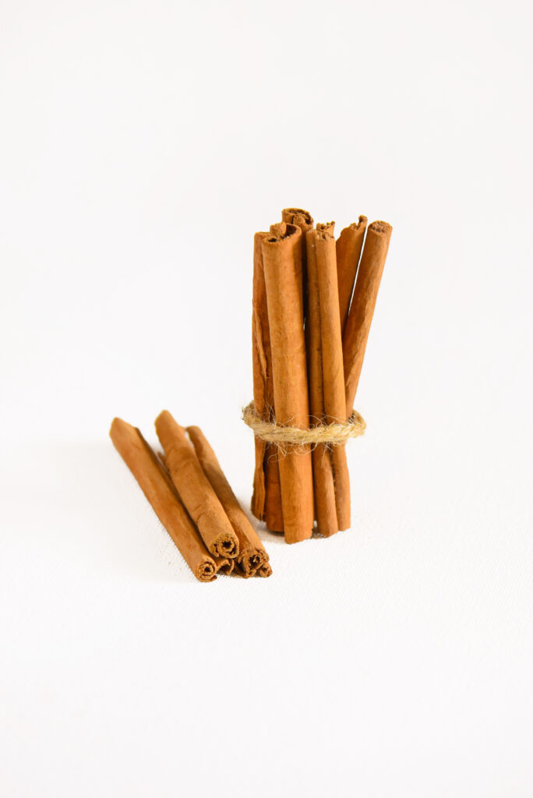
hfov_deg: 12.5
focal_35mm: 110
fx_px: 2439
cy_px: 399
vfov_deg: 18.6
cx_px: 266
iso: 1000
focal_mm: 110
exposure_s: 1/160
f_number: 5.6
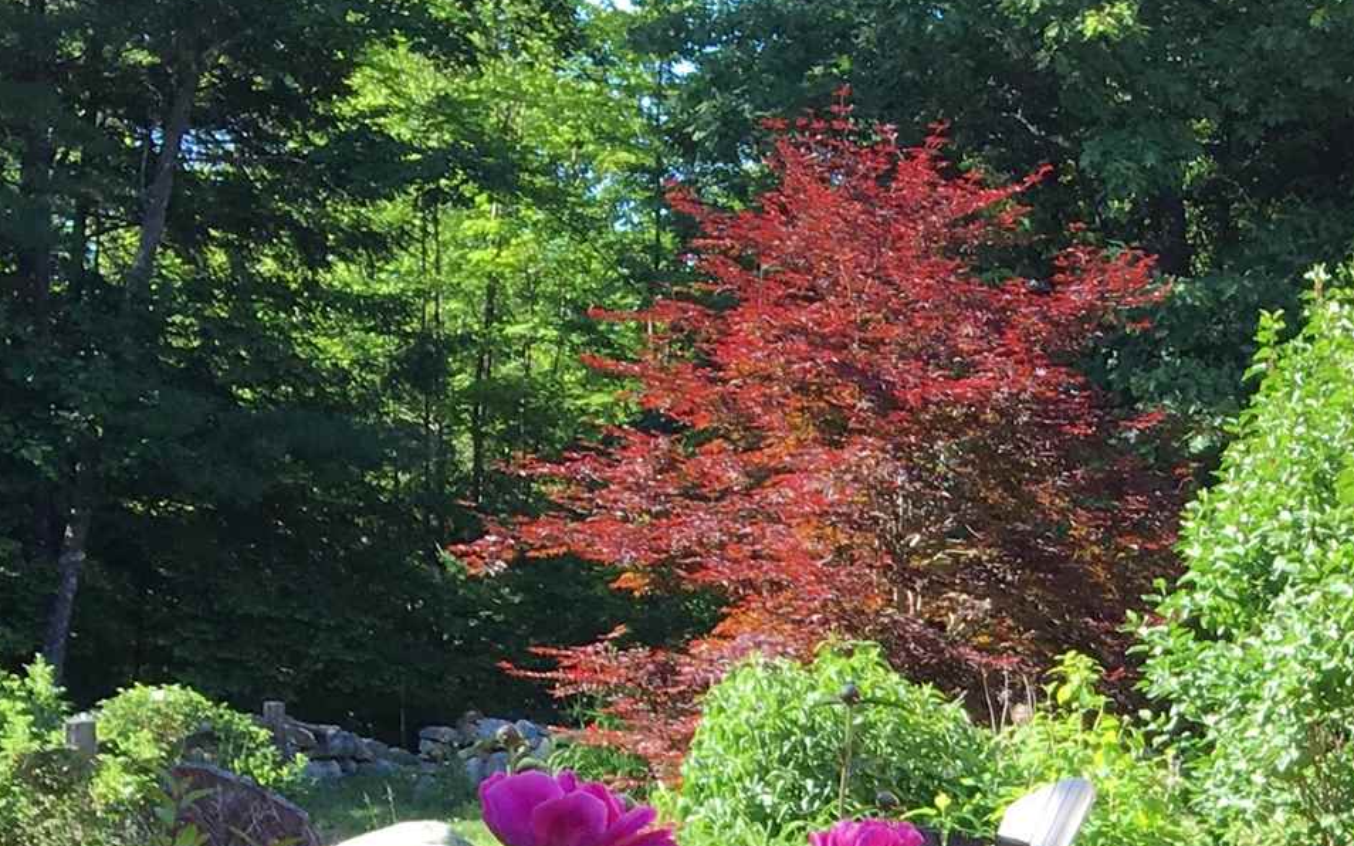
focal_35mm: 99
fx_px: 3653
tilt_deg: -8.3
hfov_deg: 20.0
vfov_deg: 12.3
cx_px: 1512
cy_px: 1412
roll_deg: -4.0
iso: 25
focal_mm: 4.15
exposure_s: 1/236
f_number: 2.2
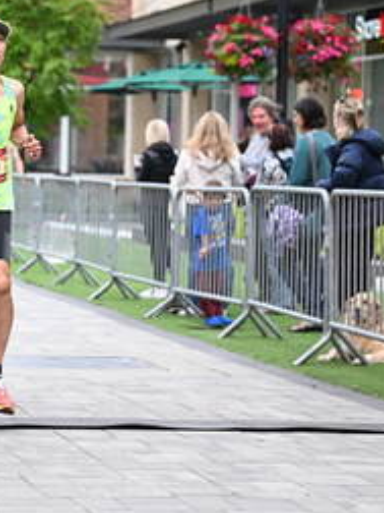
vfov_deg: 12.9
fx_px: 2263
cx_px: 19
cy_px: 195
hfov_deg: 9.6
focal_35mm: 153
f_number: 2.8
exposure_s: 1/1250
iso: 1600
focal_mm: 73
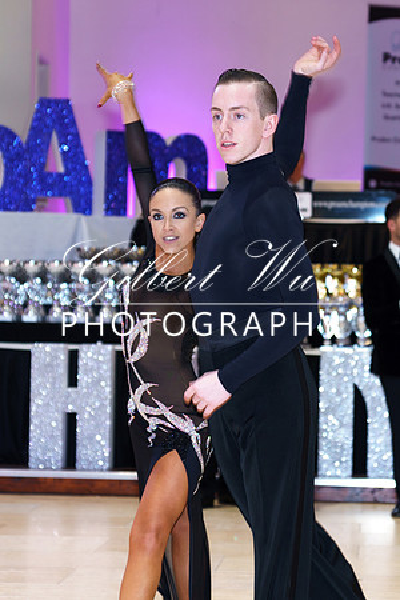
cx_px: 198
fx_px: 2199
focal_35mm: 132
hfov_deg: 10.4
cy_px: 305
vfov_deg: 15.5
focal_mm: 62
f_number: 2.8
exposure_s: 1/60
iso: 400
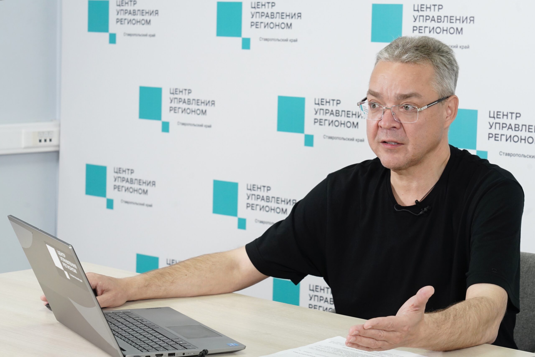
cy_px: 178
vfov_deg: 15.7
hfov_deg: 23.4
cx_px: 268
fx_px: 1293
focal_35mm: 87
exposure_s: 1/125
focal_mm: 87
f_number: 9
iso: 3200
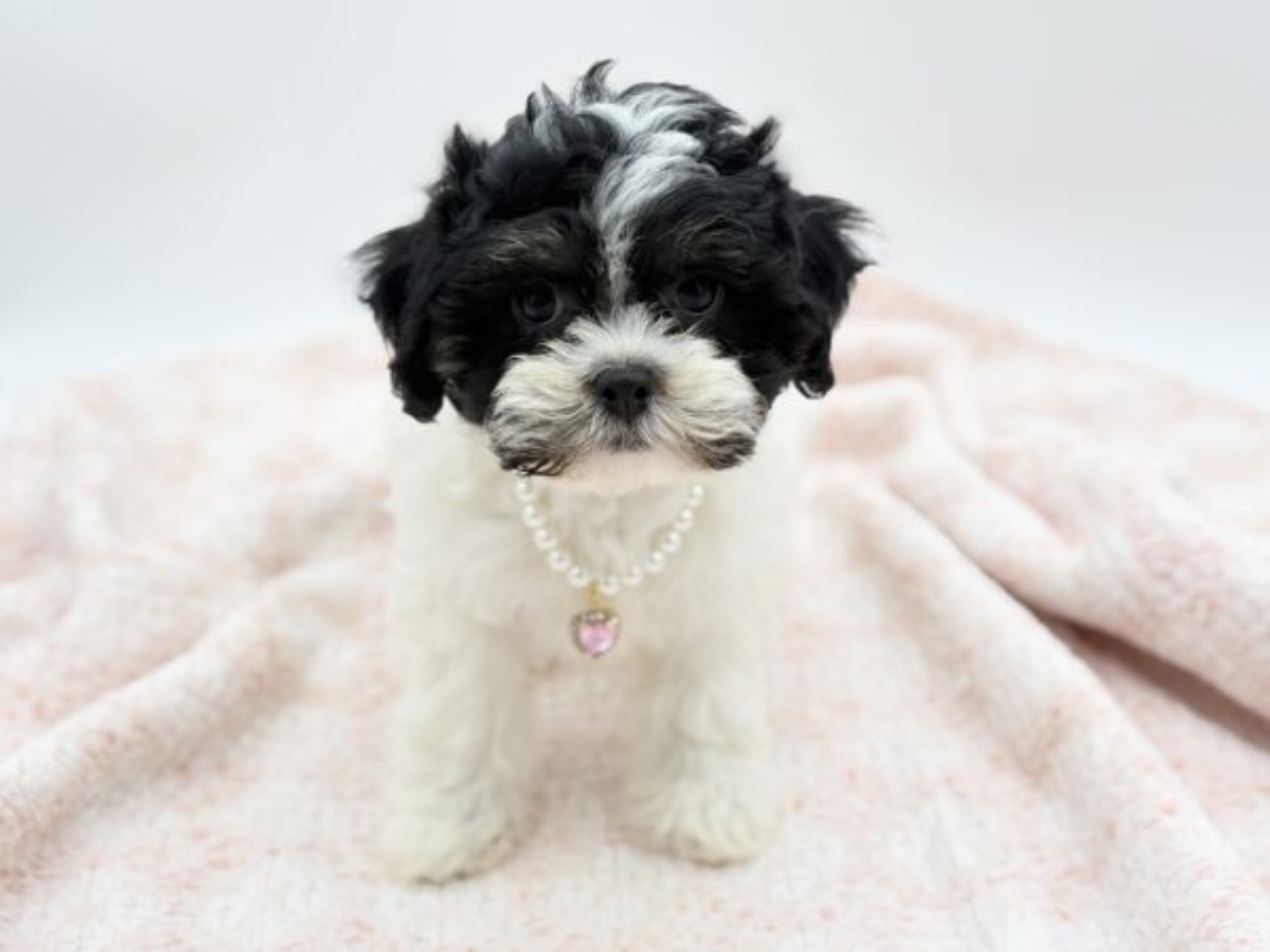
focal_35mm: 52
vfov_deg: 28.0
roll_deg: +3.4
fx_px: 1908
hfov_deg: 36.8
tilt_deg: -23.8
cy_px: 476
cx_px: 635
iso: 32
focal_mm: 5.96
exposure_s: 1/279
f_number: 1.6
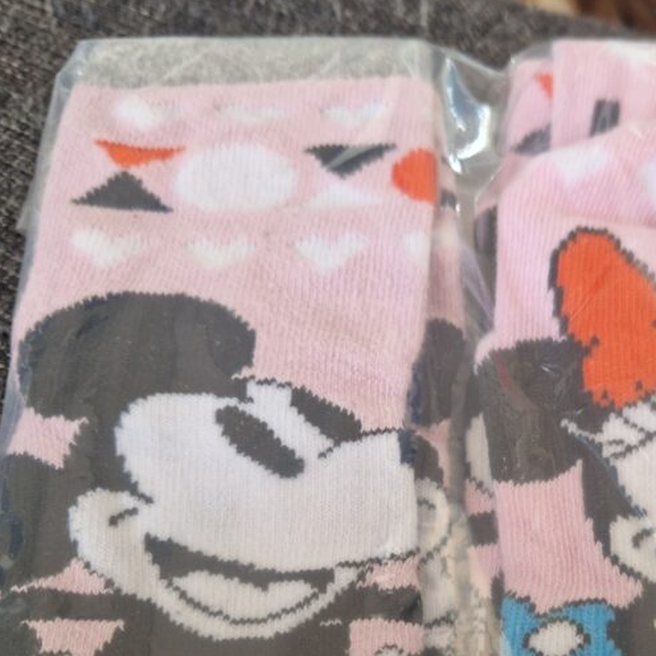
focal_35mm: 41
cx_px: 452
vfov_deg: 39.9
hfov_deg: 40.3
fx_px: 879
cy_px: 488
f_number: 1.8
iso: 50
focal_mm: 5.4
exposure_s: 1/100
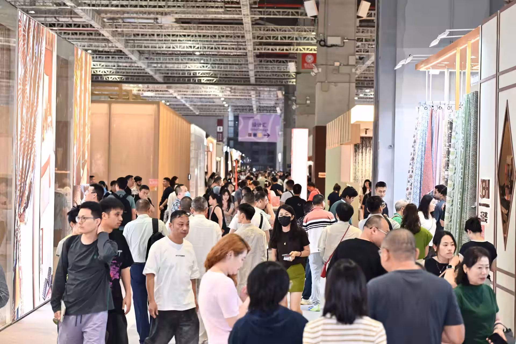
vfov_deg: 16.9
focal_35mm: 81
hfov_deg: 25.1
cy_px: 172
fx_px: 1161
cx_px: 258
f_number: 4
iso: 1250
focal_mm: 81
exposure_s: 1/125
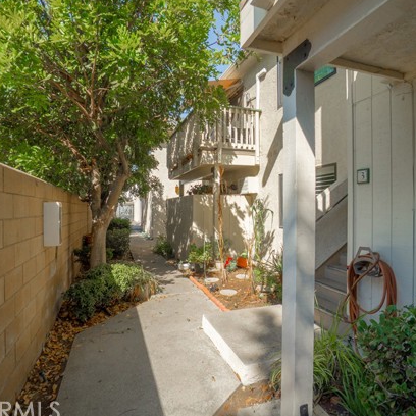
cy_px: 208
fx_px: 272
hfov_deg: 74.5
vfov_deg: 74.8
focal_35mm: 20
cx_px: 232
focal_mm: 10
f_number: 8
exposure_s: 1/250
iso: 100
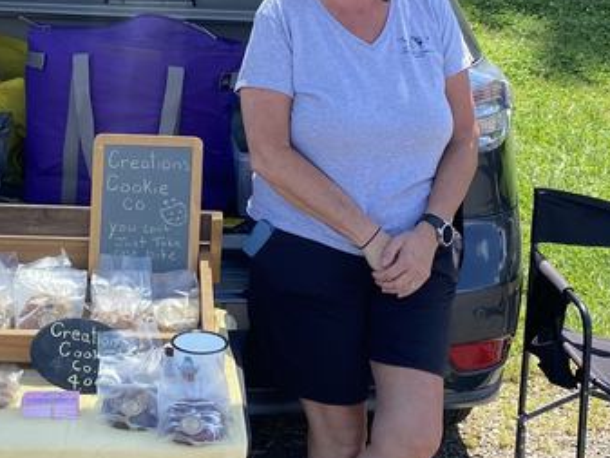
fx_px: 1269
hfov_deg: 26.9
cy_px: 105
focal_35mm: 72
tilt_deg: -11.0
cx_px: 202
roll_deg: -2.7
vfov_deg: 20.3
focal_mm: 4.25
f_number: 1.8
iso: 32
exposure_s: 1/864
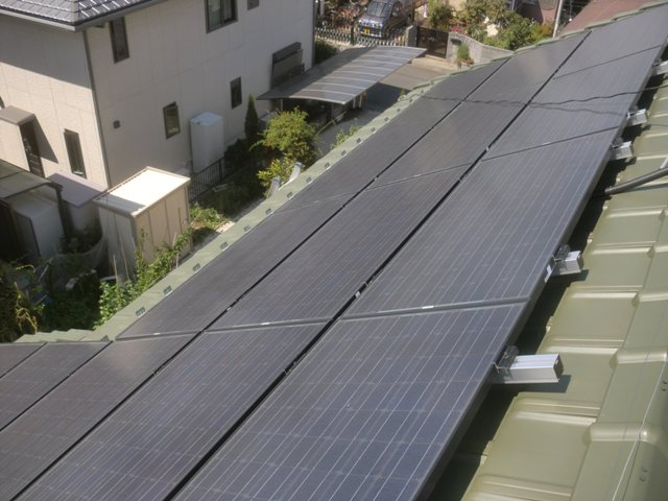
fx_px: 675
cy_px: 250
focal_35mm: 35
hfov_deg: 52.6
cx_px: 334
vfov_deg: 40.7
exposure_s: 1/640
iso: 64
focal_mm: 6.3
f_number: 3.1
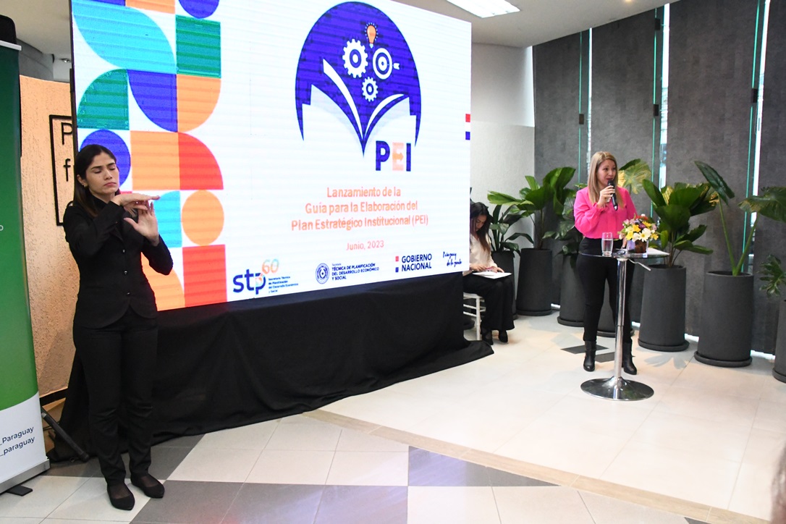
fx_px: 589
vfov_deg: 47.9
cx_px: 393
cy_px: 262
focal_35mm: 27
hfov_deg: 67.4
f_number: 8
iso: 10000
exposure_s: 1/125
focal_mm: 18
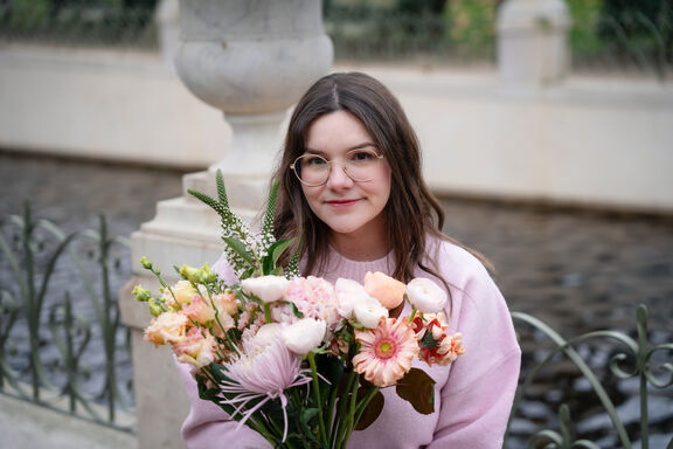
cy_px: 224
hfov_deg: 28.8
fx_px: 1309
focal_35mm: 70
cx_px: 336
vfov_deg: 19.5
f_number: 2.8
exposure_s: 1/640
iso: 500
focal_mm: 70
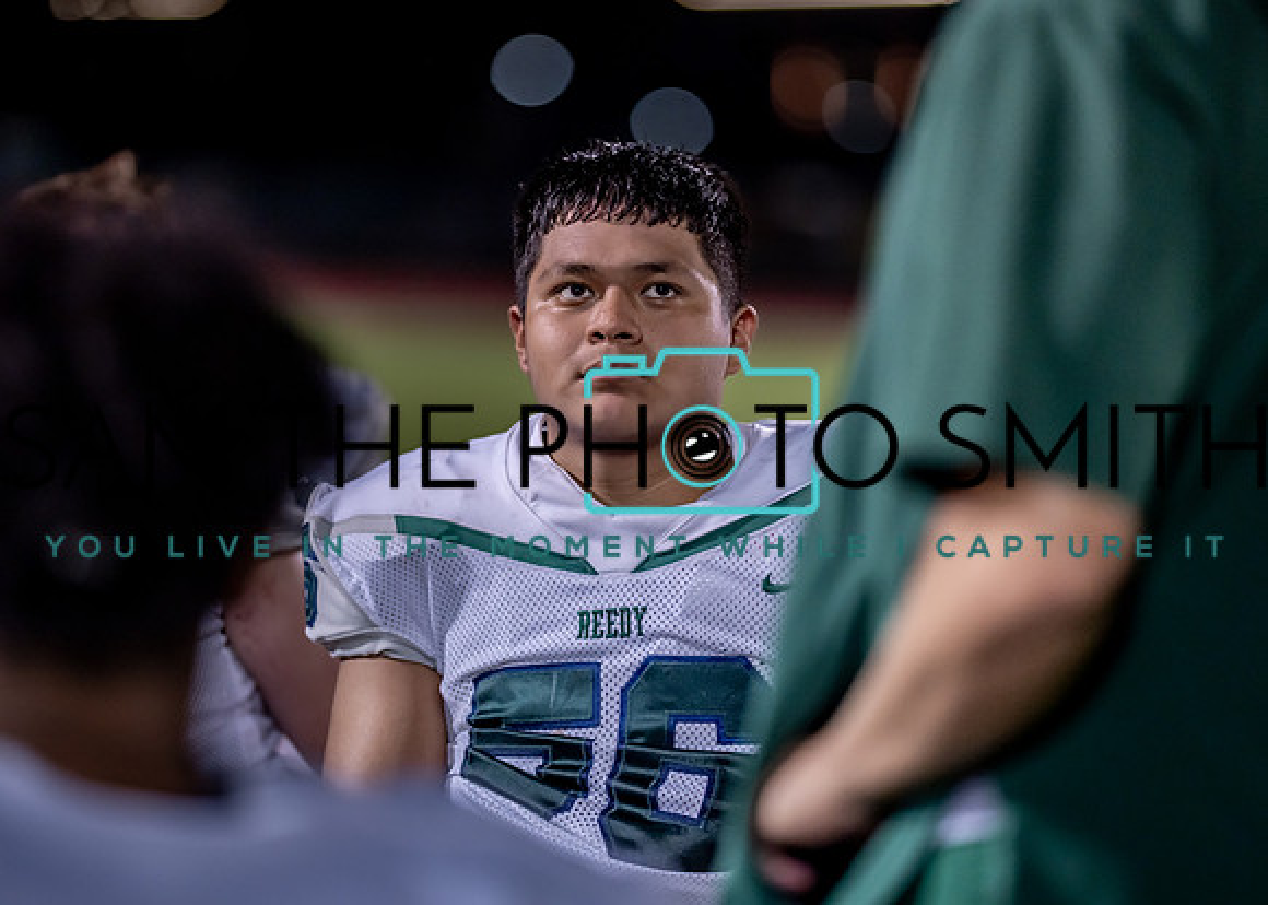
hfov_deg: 12.2
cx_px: 596
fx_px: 5926
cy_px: 415
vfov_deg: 8.7
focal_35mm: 165
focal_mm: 135
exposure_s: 1/500
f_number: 1.8
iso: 1000
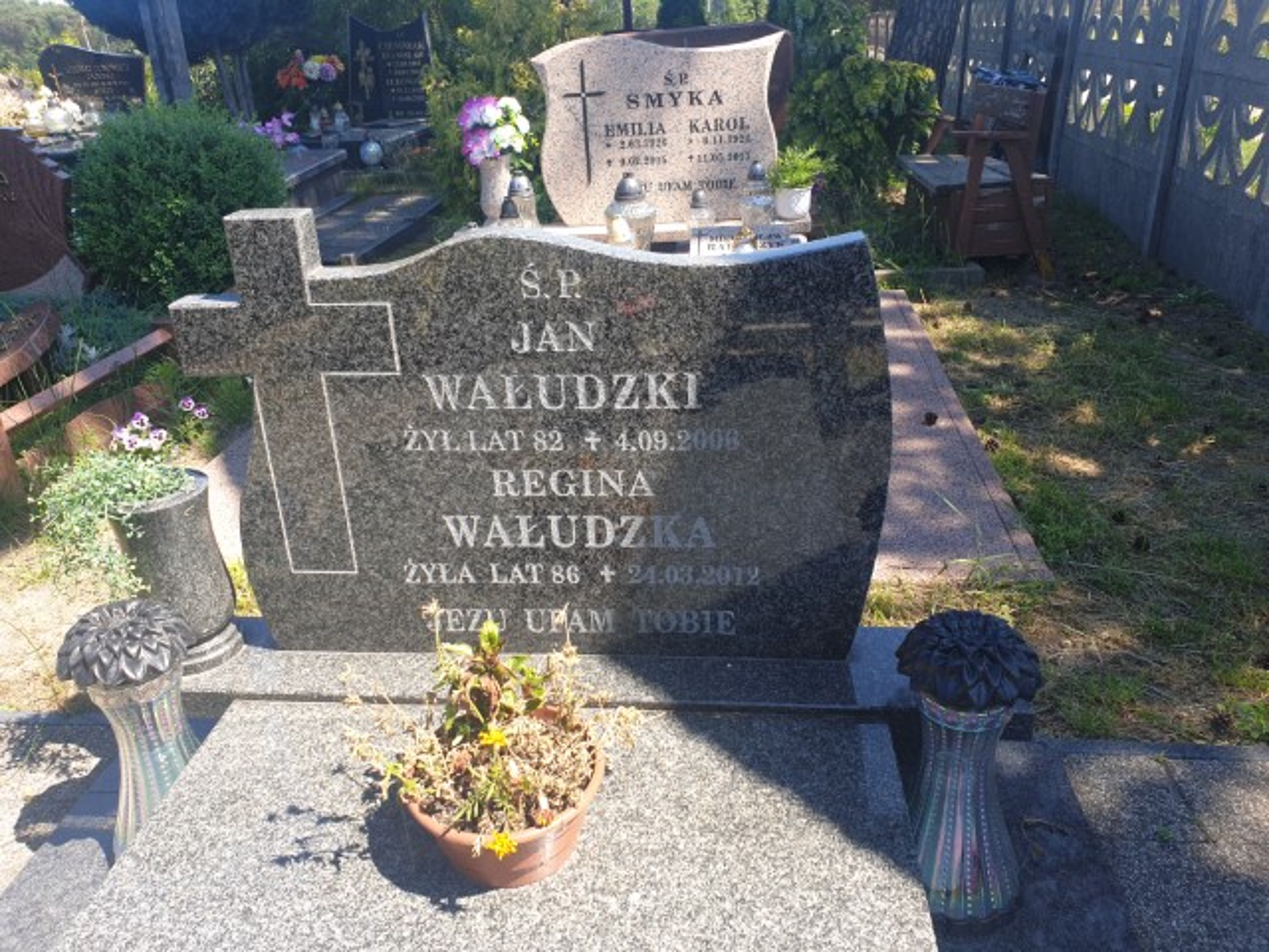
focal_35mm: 26
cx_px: 634
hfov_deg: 67.3
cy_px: 476
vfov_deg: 53.1
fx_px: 953
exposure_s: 1/373
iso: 50
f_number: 2.4
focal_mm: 4.3
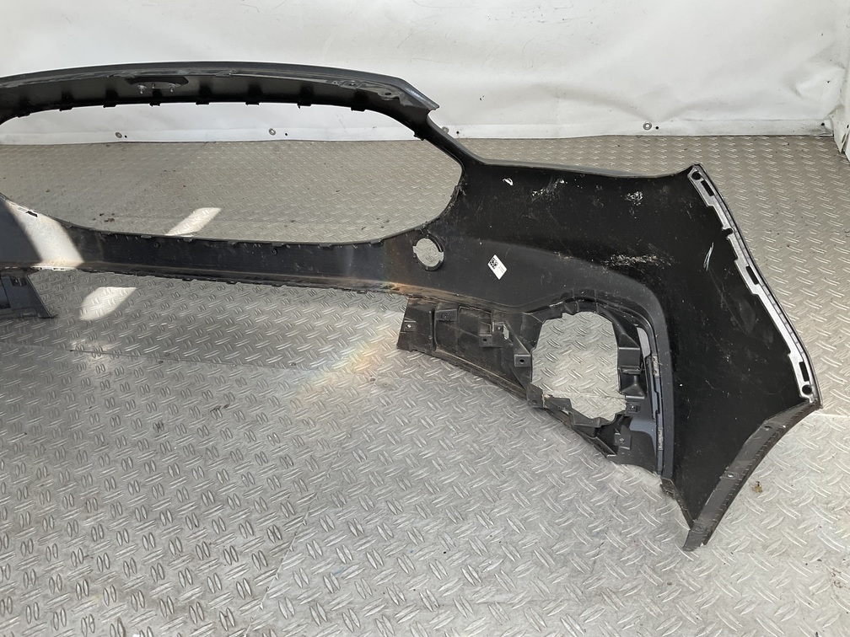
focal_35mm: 29
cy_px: 318
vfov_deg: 48.2
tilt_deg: -32.9
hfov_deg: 61.7
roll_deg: +6.9
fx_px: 712
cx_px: 425
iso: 16
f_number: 1.8
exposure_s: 1/120
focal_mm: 3
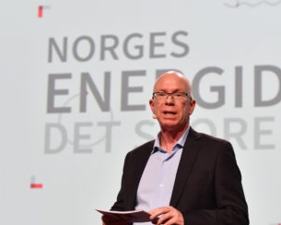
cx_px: 137
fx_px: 931
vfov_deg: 13.8
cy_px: 135
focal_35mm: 112
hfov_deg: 17.2
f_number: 2.8
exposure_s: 1/125
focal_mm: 50
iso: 1100
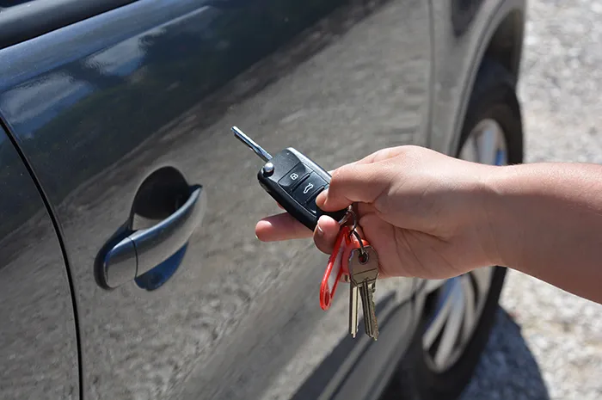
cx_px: 301
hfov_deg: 24.6
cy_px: 200
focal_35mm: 82
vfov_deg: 16.5
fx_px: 1378
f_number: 8
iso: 100
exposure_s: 1/200
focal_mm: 55
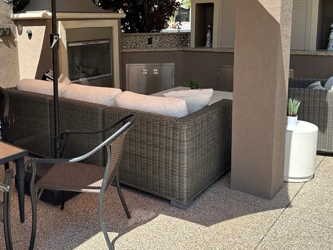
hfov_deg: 48.5
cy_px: 81
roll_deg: +0.6
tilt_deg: -8.7
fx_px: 365
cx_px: 123
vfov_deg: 37.3
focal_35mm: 38
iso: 80
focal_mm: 6.86
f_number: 1.78
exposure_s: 1/1751
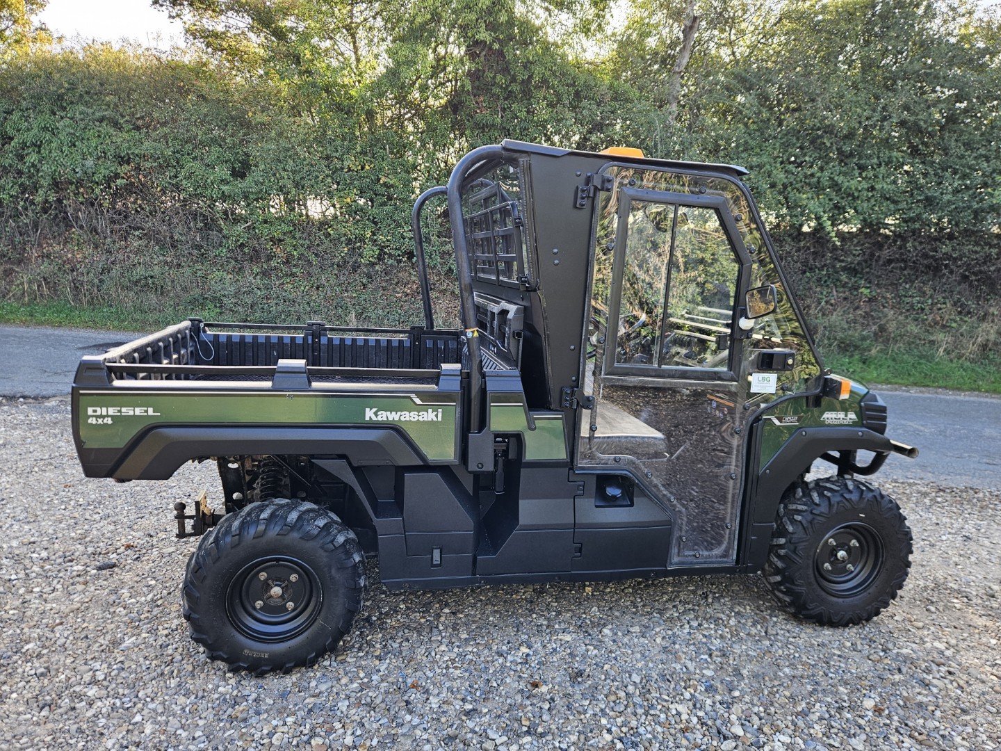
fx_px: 665
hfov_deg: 73.9
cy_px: 376
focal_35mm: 23
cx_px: 500
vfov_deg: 58.9
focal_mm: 5.4
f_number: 1.8
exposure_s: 1/180
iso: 64
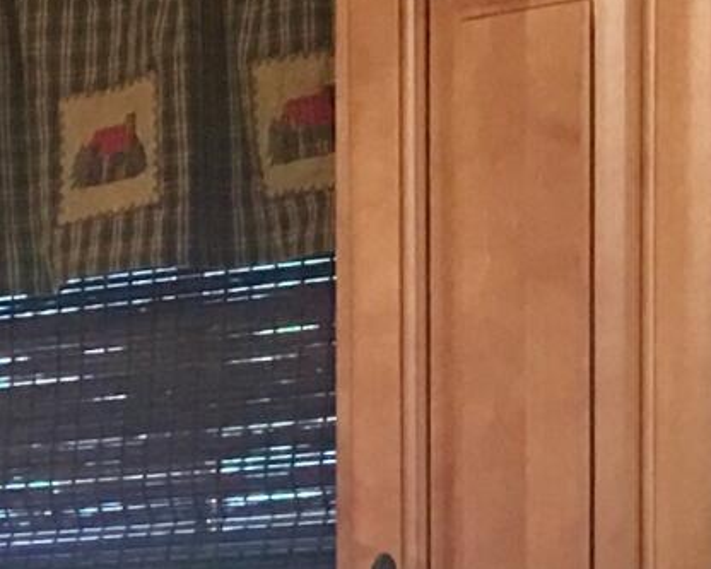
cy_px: 1200
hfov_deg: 9.2
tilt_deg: -3.9
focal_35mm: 204
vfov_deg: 7.3
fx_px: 4294
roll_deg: +0.8
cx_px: -349
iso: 100
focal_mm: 4.15
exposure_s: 1/10
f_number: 2.2
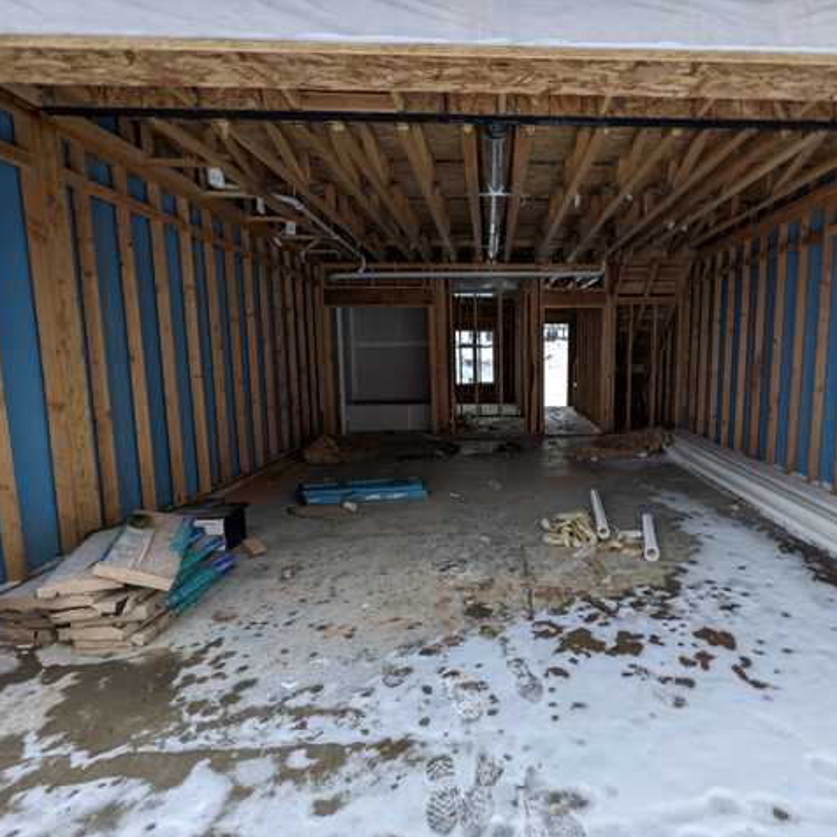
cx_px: 520
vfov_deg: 77.7
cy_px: 420
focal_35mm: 19
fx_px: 520
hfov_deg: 76.4
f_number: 2.2
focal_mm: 2.22
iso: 45
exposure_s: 1/26.2
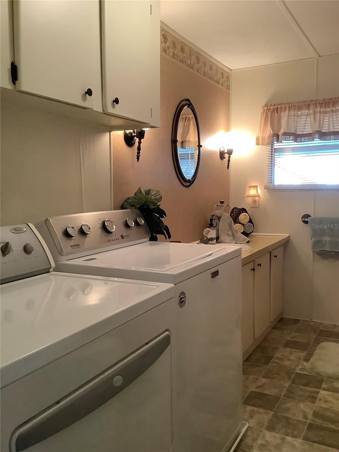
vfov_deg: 58.4
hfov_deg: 45.4
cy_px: 226
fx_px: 405
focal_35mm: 31
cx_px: 170
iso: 320
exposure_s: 1/60
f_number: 2.4
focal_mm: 3.3
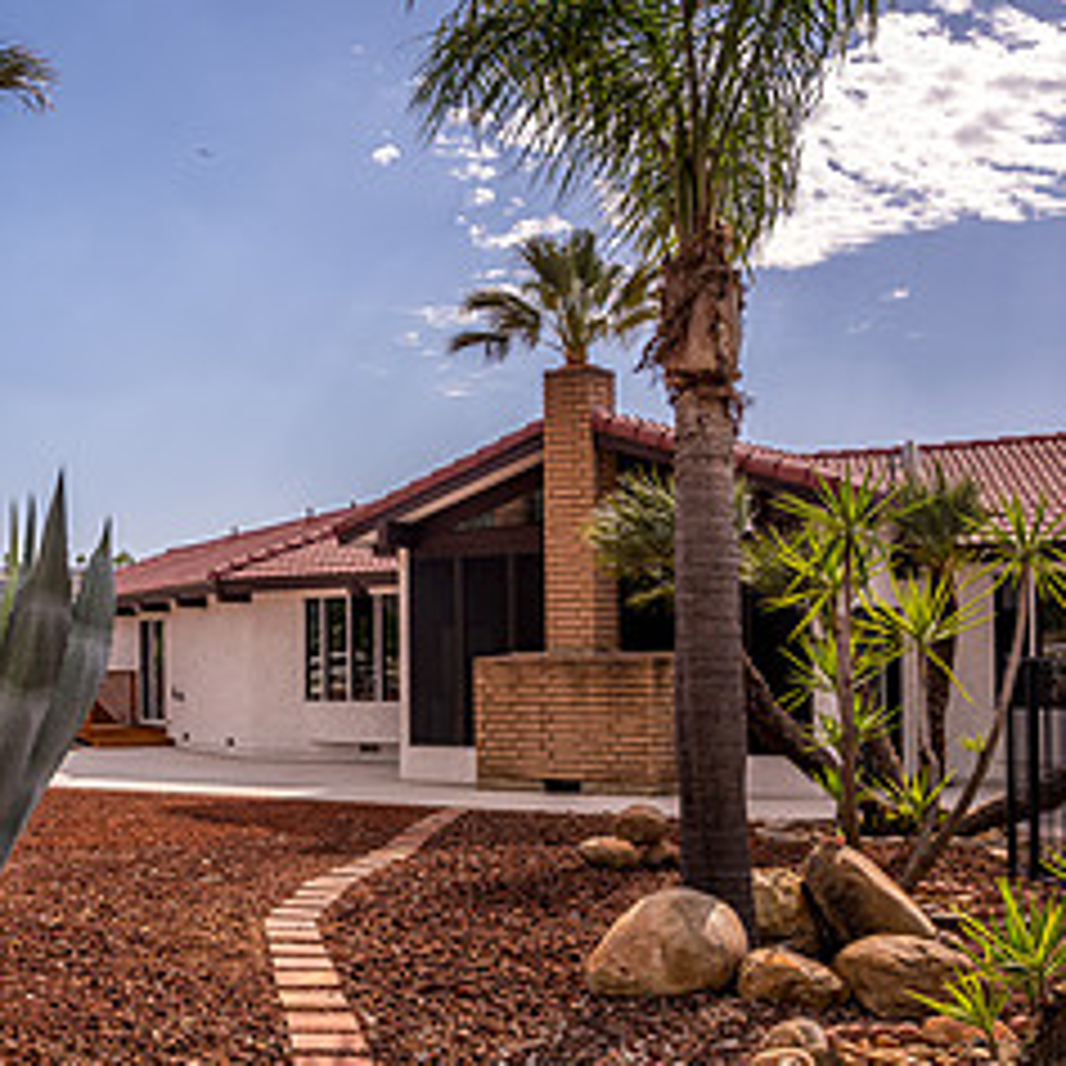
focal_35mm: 50
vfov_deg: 33.9
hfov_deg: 33.5
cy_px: 627
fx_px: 1742
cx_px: 288
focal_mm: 24
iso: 64
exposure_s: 1/80
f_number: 8
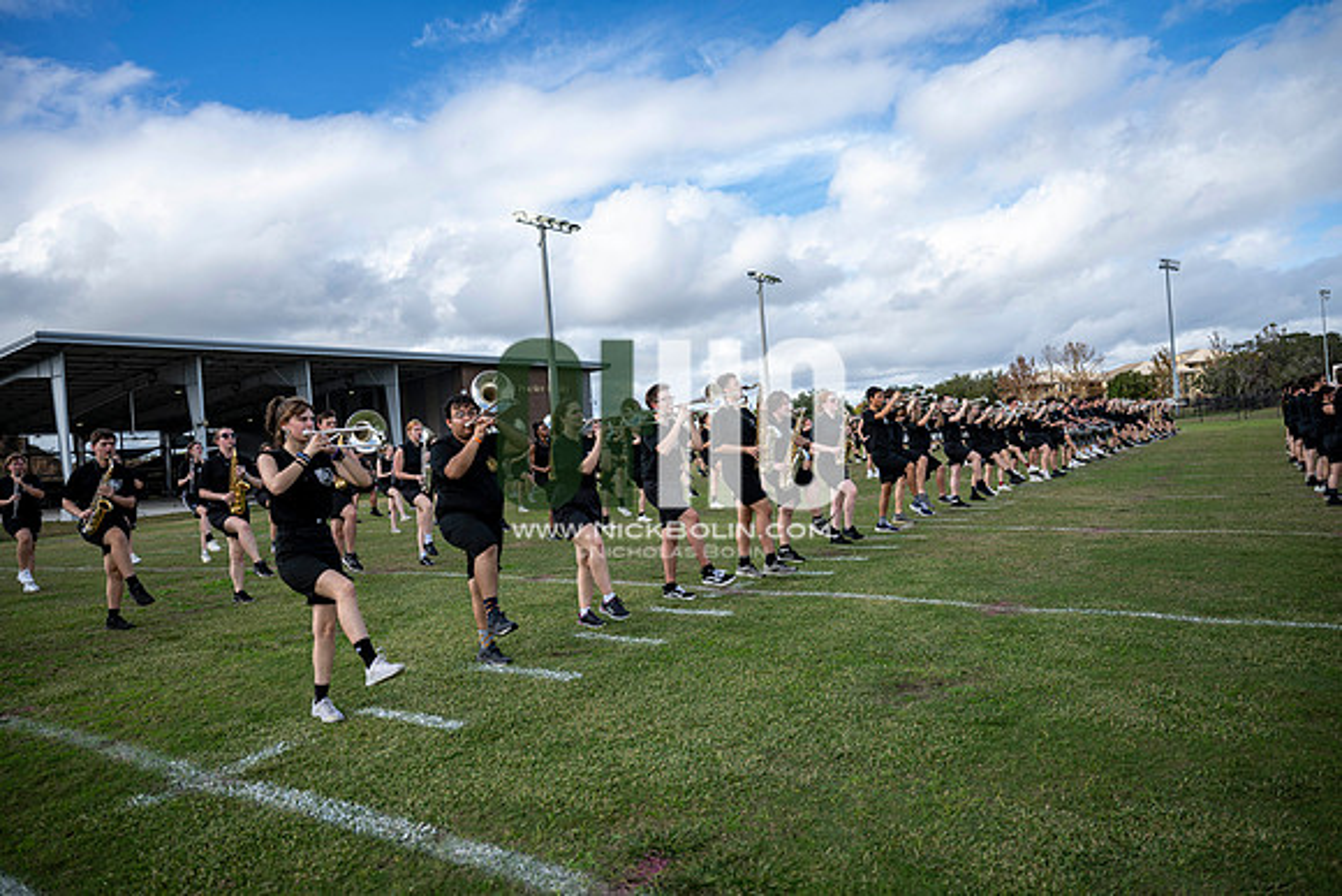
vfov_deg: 53.2
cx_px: 671
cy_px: 448
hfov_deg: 73.7
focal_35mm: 24
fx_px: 895
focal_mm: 24
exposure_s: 1/1250
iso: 125
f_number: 2.8
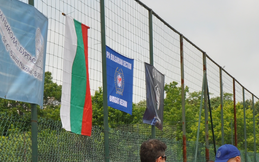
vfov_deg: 12.0
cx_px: 108
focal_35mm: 108
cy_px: 143
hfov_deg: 19.3
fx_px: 762
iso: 200
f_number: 10
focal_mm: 24
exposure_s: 1/200
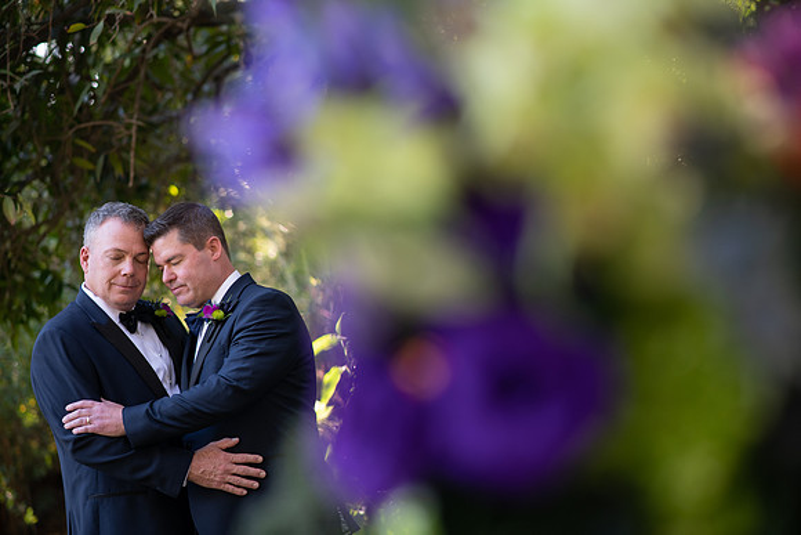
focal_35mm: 85
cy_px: 268
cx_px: 400
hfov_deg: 23.9
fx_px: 1892
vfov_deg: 16.1
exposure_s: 1/320
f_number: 2.2
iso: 320
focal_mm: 85
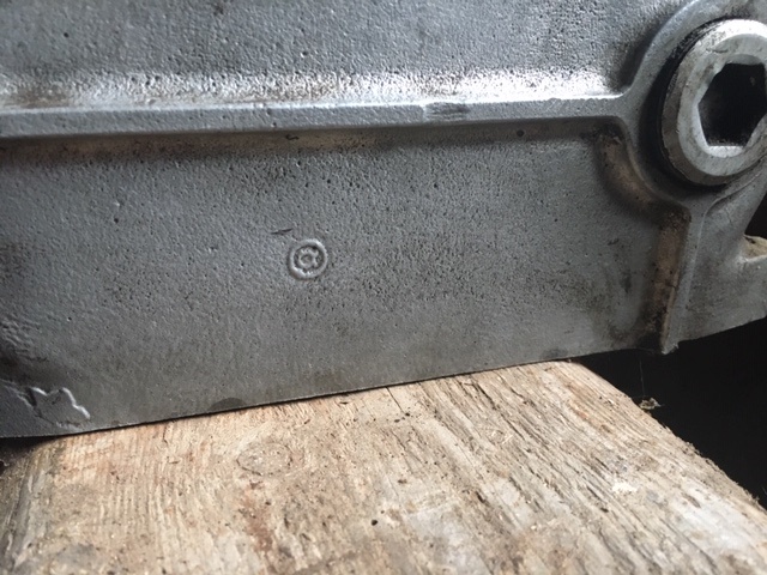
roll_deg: +0.4
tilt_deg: -21.1
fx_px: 643
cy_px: 288
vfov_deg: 48.2
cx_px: 384
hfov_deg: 61.7
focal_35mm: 29
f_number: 2.2
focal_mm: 4.15
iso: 200
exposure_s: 1/33
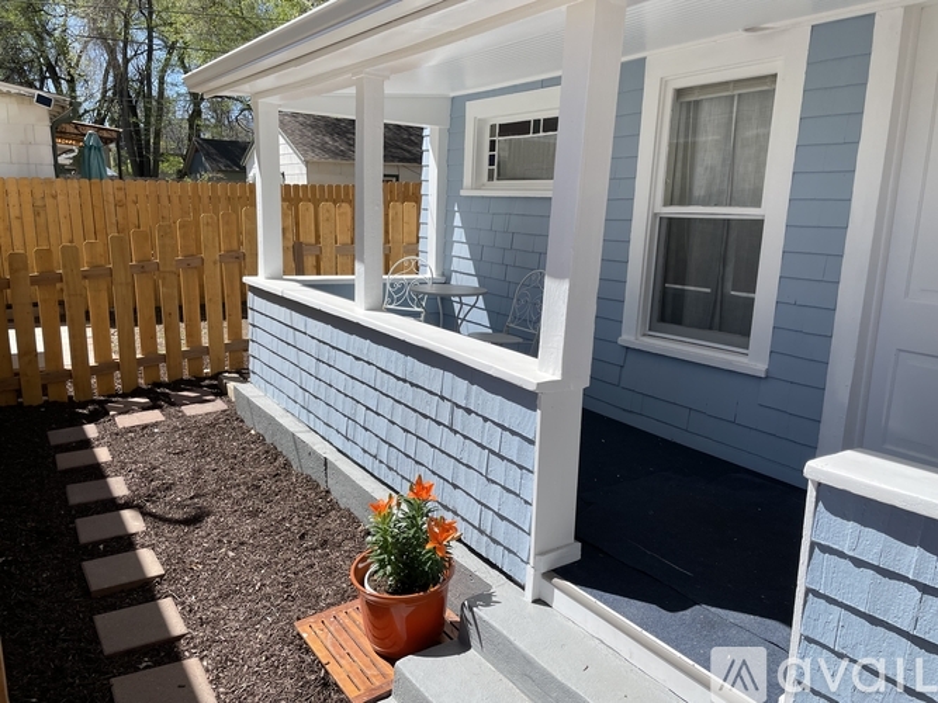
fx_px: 704
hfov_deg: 67.3
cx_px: 469
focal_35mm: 26
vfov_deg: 53.0
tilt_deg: -12.0
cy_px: 352
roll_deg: -0.6
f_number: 1.6
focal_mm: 4.2
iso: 32
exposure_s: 1/2681
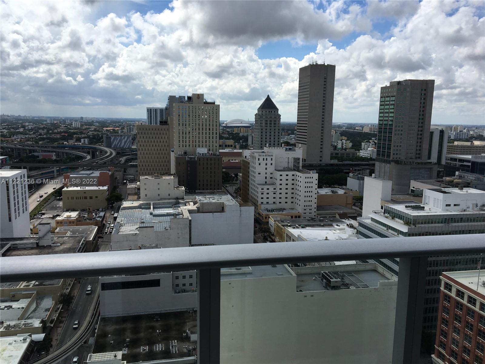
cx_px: 242
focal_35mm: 29
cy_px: 182
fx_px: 406
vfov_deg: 48.2
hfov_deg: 61.7
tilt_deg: -8.5
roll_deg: -2.0
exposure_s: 1/2849
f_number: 2.2
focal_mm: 4.15
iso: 25
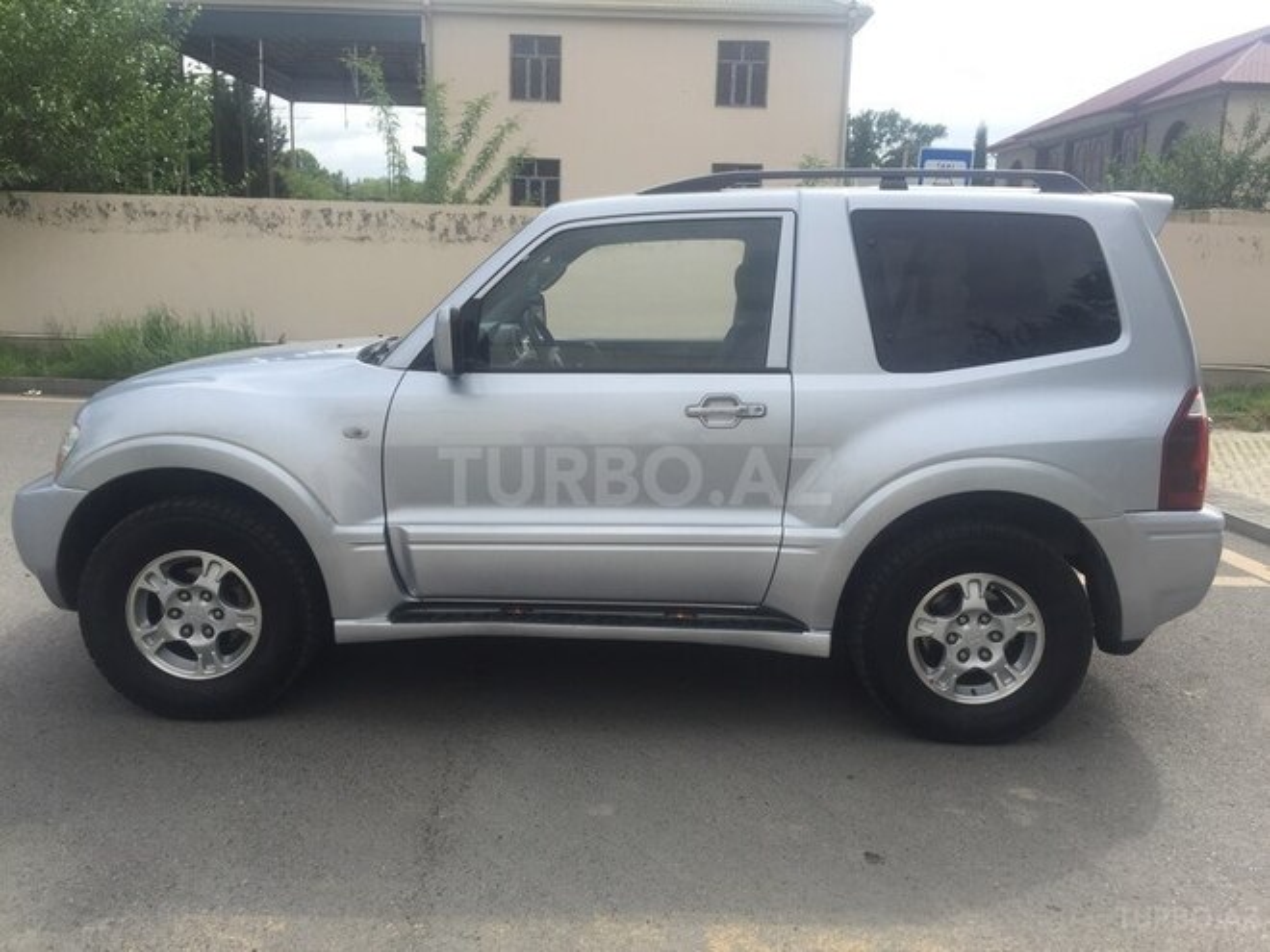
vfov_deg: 48.2
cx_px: 635
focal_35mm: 29
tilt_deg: -10.0
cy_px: 476
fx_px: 1064
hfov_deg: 61.7
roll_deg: -1.7
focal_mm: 4.15
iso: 32
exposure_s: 1/1163
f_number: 2.2
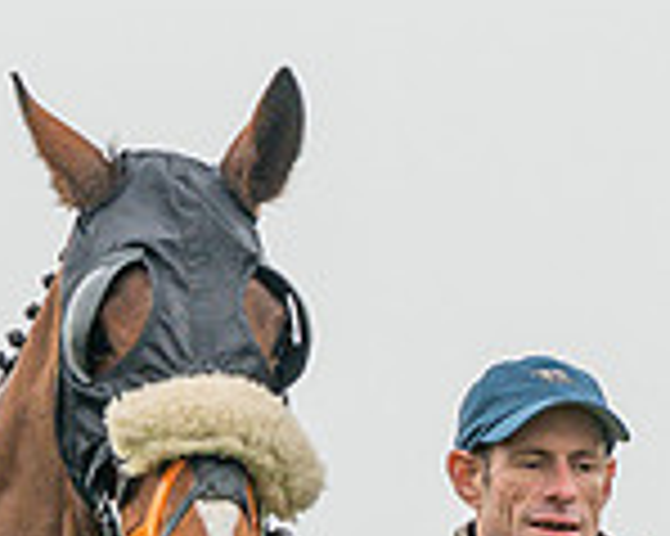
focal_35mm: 1041
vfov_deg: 1.5
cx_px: 41
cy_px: 392
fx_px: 20629
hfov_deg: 1.9
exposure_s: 1/320
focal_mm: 150
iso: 400
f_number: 5
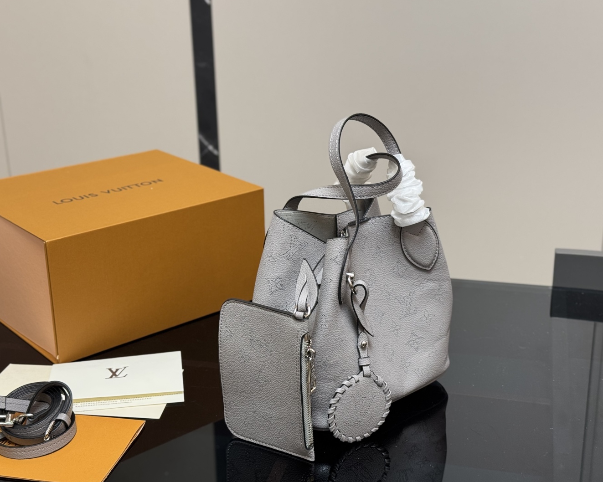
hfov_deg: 36.6
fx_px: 910
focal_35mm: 51
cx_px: 328
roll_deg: +0.9
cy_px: 240
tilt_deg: -19.7
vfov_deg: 29.7
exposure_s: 1/60
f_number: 1.78
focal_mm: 6.76
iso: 125
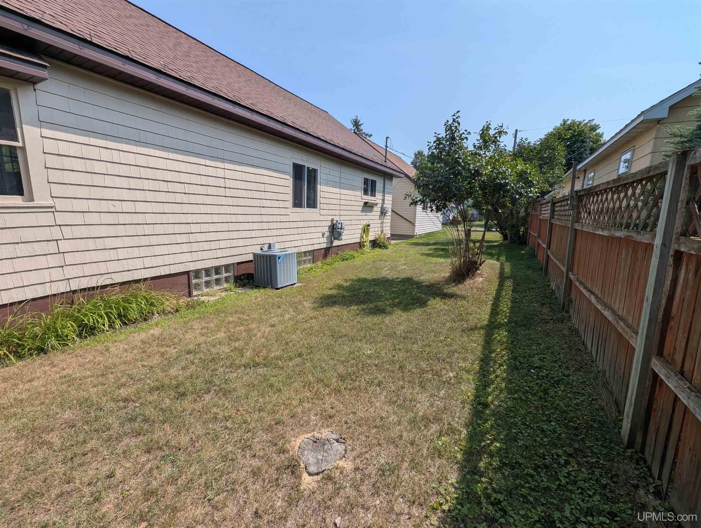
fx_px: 264
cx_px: 350
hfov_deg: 106.1
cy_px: 264
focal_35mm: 13
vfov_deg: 90.1
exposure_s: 1/2053
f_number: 2.2
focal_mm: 1.95
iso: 49
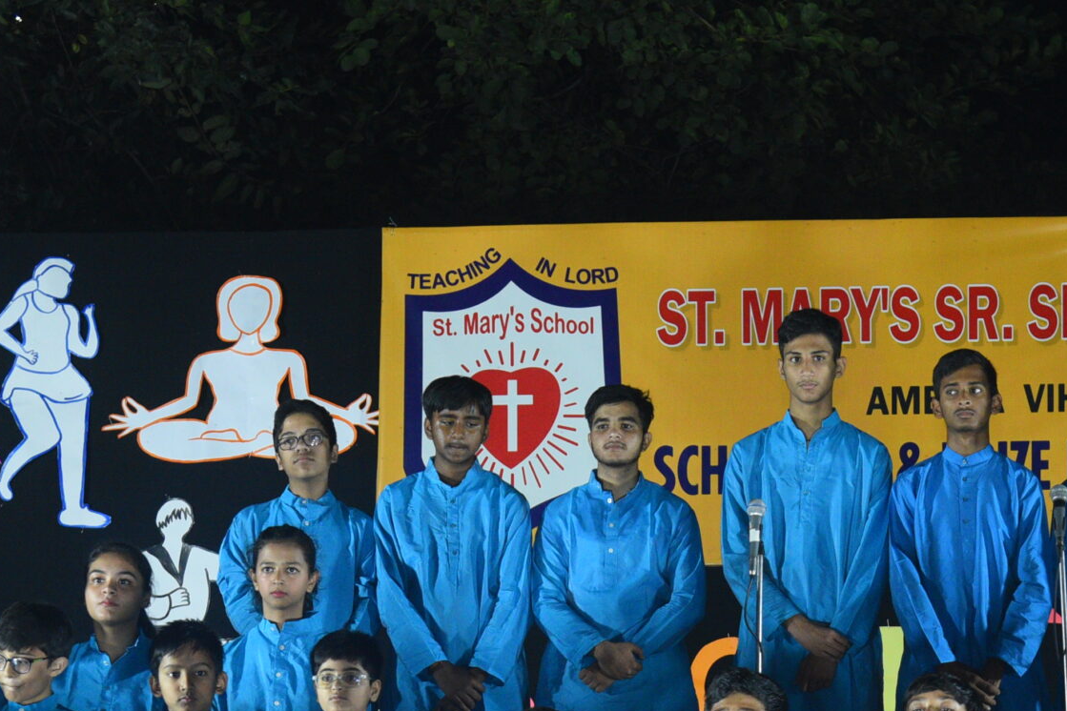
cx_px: 902
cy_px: 669
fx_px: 4475
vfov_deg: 9.0
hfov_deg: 13.5
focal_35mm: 151
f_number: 4
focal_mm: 66
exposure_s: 1/125
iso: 2500
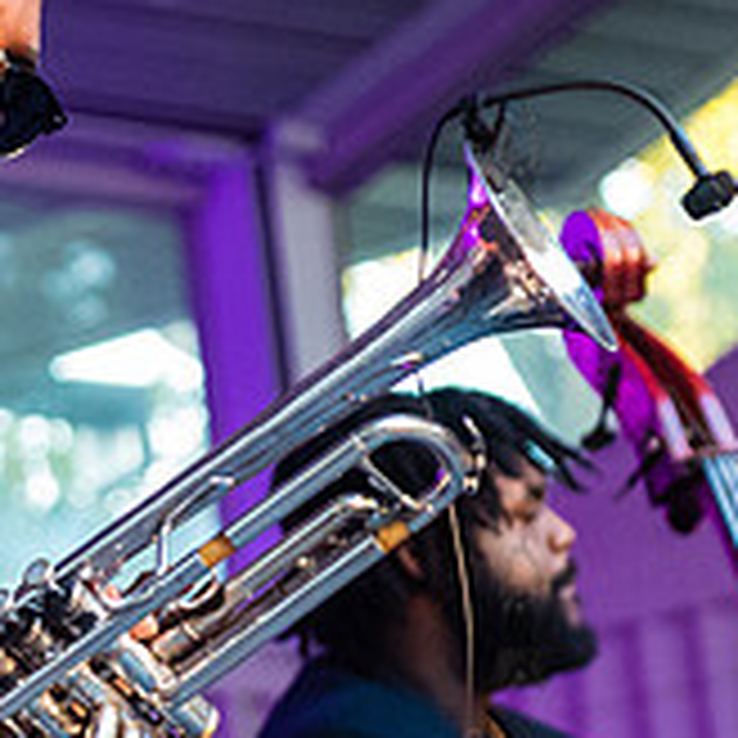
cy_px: 136
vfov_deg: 6.4
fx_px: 6585
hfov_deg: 6.4
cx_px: 79
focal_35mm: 273
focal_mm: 70
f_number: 3.5
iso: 4000
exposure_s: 1/320
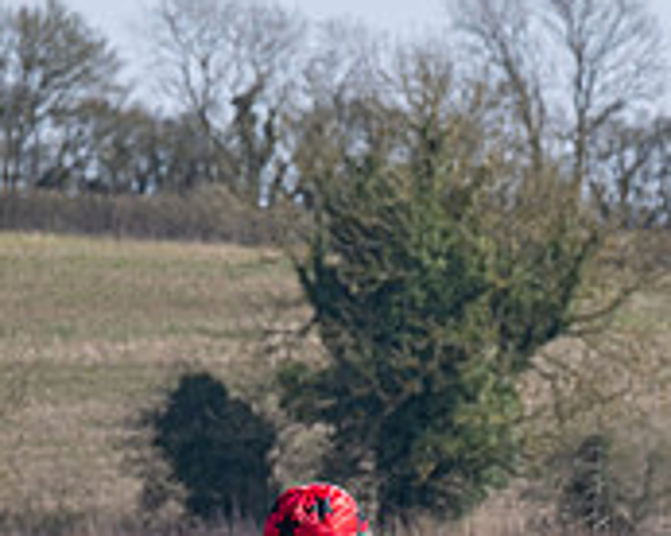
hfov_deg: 3.1
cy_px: 853
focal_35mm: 619
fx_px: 12279
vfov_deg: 2.5
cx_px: 231
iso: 200
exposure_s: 1/2000
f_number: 4
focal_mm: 92
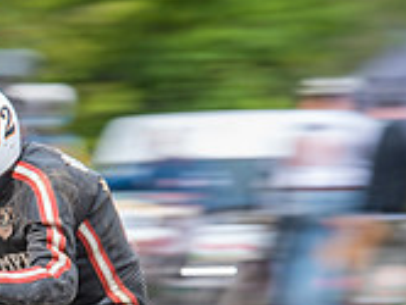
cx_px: -51
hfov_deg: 2.9
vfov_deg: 2.2
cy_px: 404
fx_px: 7881
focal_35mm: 671
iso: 200
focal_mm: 200
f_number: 8
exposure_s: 1/200
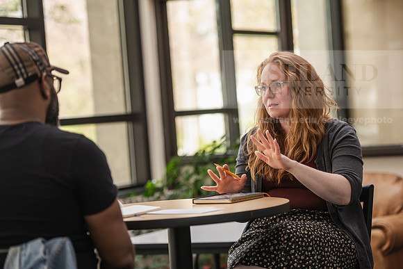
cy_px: 134
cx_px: 210
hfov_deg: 17.8
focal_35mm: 115
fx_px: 1285
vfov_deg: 11.9
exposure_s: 1/200
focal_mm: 110
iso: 500
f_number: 2.8
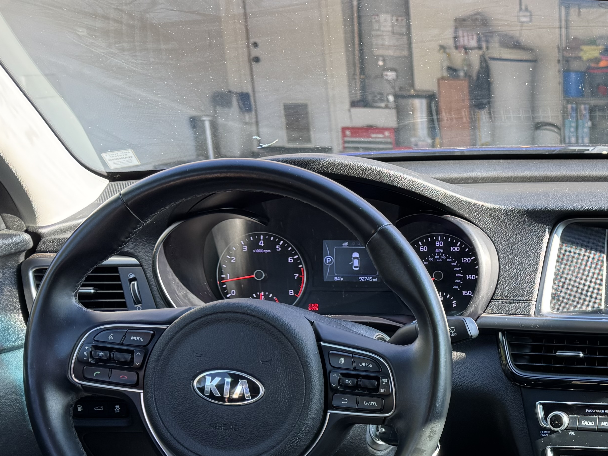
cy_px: 405
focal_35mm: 56
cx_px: 672
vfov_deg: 25.3
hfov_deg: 30.6
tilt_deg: -18.4
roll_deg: -1.1
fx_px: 984
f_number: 1.78
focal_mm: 6.76
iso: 100
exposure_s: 1/121
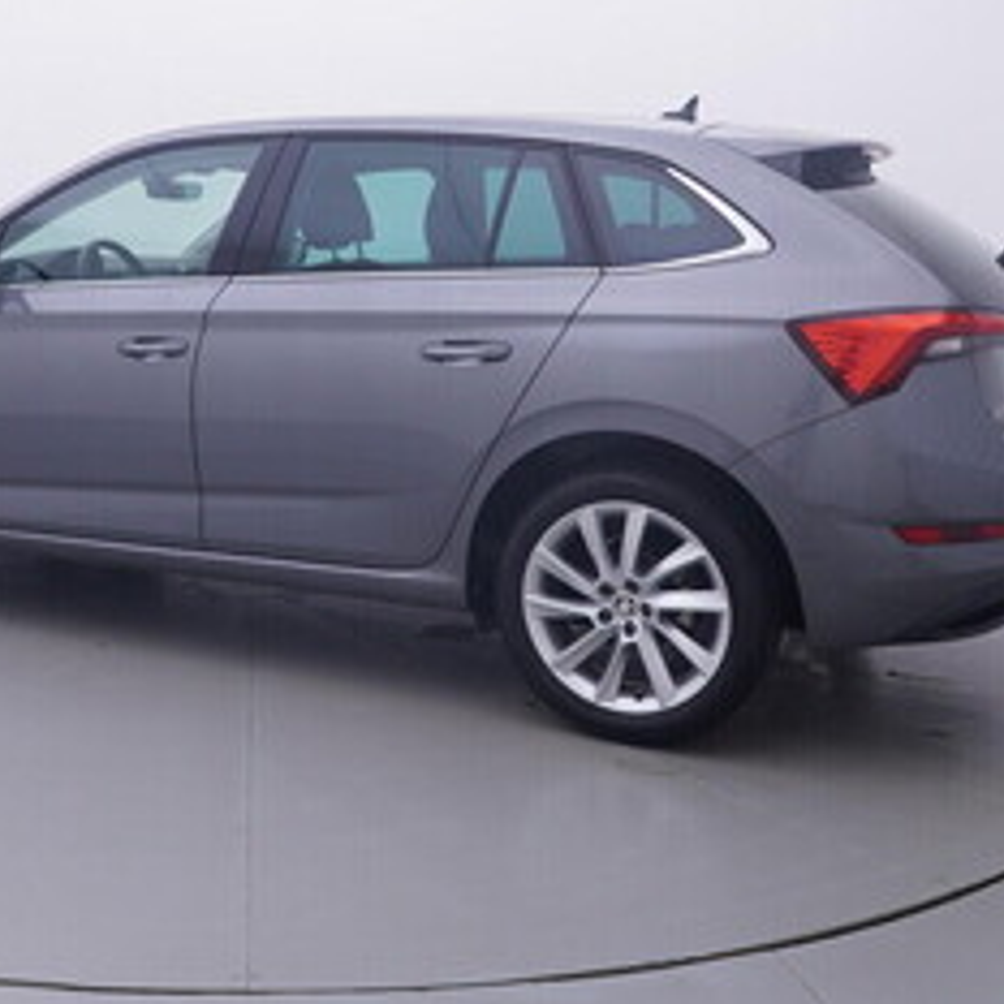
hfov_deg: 36.7
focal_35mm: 45
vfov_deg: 36.9
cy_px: 295
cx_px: 261
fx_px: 1477
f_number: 5
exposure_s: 1/80
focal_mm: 15
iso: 200
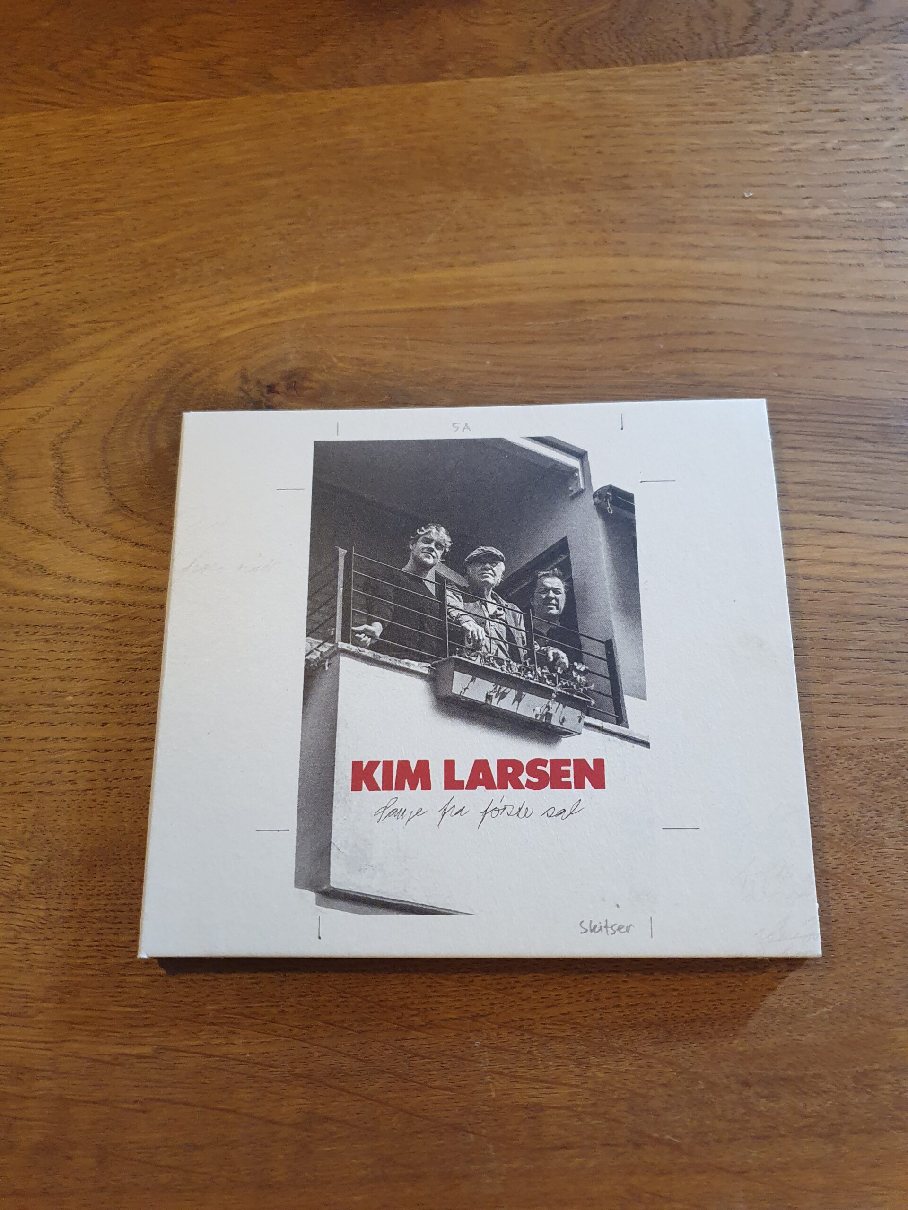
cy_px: 605
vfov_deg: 67.3
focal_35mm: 26
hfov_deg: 53.1
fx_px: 909
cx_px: 454
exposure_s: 1/50
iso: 250
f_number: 1.5
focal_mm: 4.32
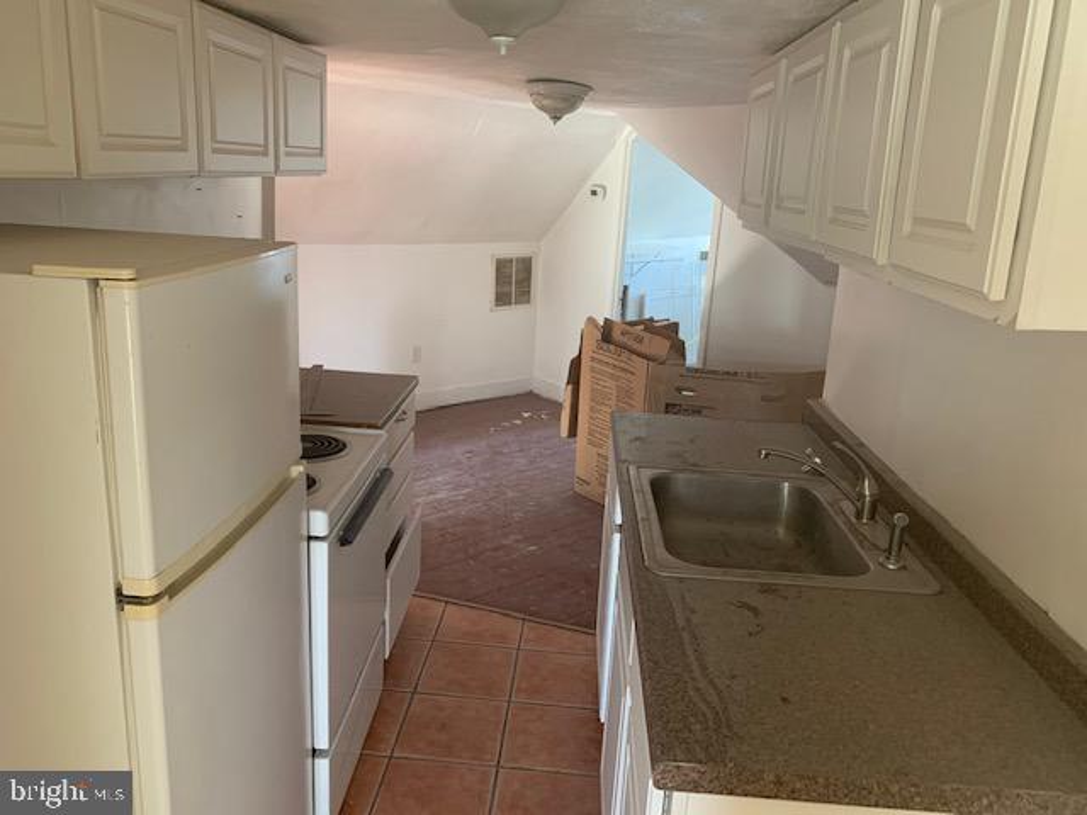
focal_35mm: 26
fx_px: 816
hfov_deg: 67.3
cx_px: 544
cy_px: 408
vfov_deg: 53.1
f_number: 1.8
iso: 160
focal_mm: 4.25
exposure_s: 1/60
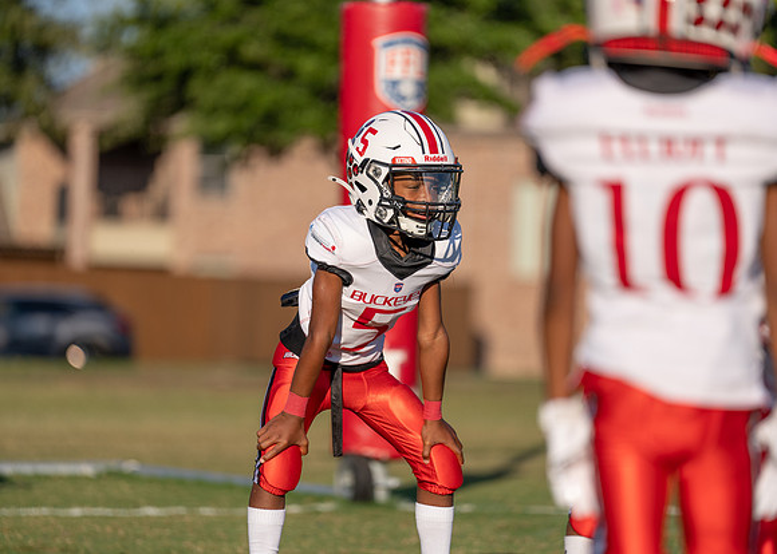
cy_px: 277
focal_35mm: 210
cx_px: 388
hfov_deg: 9.6
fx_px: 4624
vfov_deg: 6.9
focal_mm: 200
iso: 100
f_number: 2.8
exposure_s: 1/2000
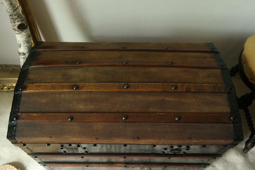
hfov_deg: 61.9
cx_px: 128
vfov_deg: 43.6
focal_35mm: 30
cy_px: 85
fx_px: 212
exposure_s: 1/30
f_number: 5.6
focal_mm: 20
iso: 1600
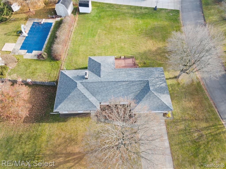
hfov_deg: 71.6
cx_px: 113
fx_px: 157
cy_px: 84
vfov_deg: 56.8
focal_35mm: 24
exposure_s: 1/90
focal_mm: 4.5
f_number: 2.8
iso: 100
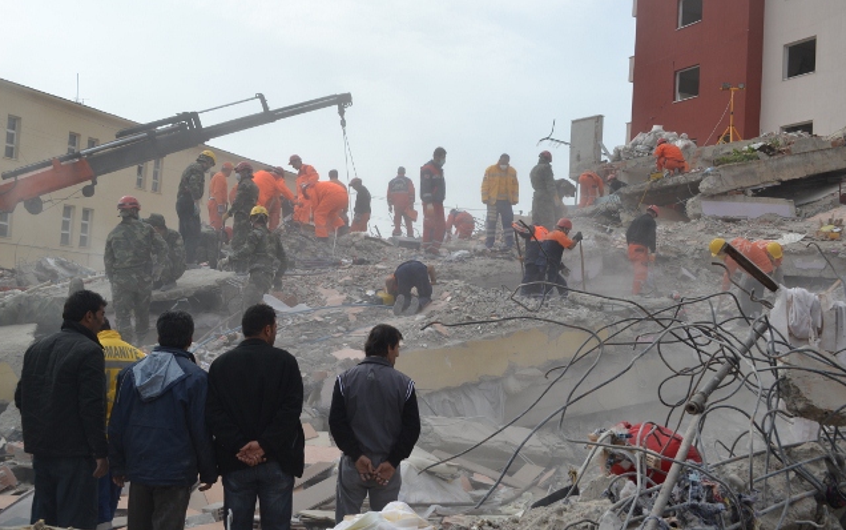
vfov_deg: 32.0
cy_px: 268
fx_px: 923
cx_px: 424
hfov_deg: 49.3
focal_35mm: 40
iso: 100
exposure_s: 1/200
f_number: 7.1
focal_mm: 26
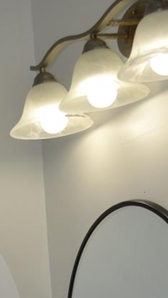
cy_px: 356
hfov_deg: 10.2
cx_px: 34
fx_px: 942
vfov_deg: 17.2
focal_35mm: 119
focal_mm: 26
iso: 100
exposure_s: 1/160
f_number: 4.2
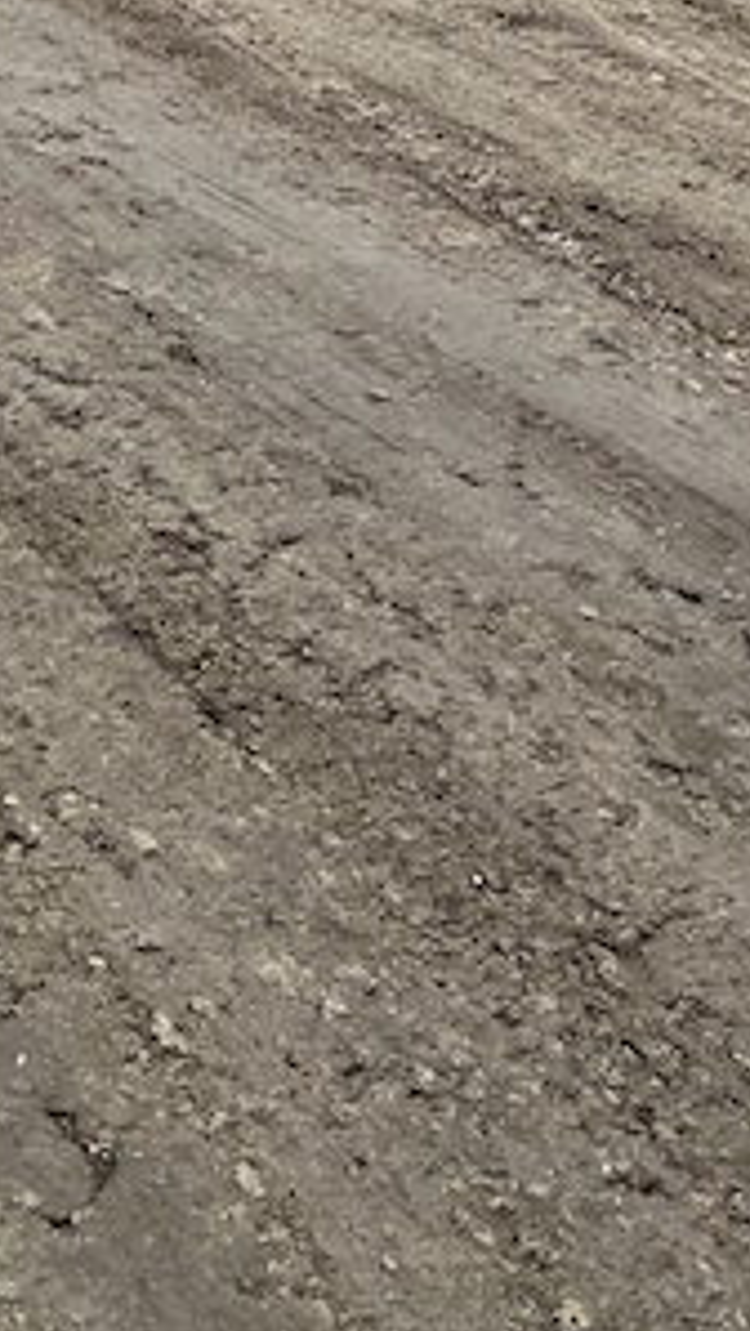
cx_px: -362
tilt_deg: -9.5
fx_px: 2577
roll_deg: +0.6
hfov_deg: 15.3
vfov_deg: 25.5
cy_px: -335
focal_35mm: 73
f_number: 1.6
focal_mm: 5.1
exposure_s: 1/2545
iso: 32
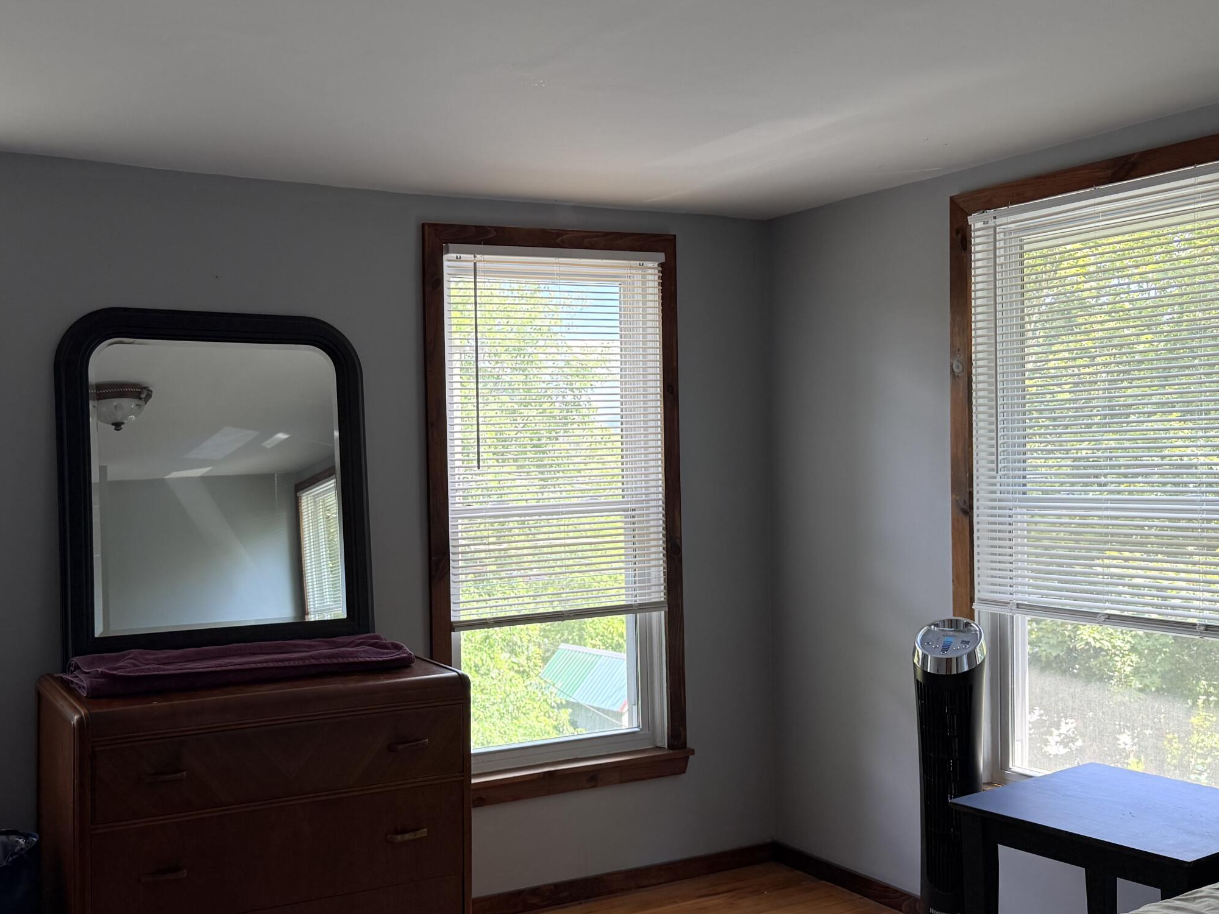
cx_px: 433
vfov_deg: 39.7
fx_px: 1268
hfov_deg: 50.7
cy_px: 456
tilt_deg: +0.5
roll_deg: +0.8
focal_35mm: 36
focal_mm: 6.76
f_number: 1.78
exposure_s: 1/179
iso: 125
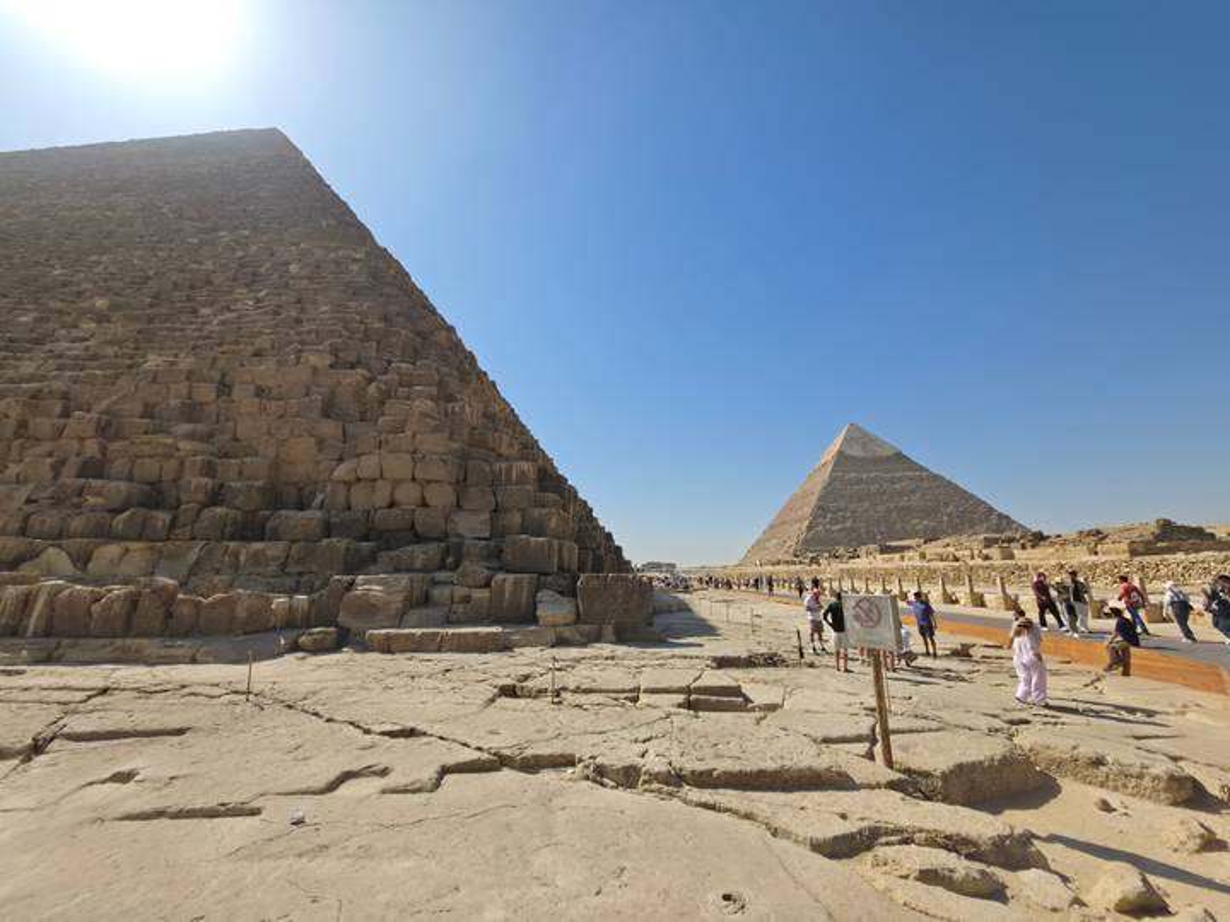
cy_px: 461
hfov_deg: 106.2
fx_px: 462
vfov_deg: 89.9
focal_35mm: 13
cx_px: 615
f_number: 1.9
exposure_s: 1/1297
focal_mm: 2.2
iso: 16
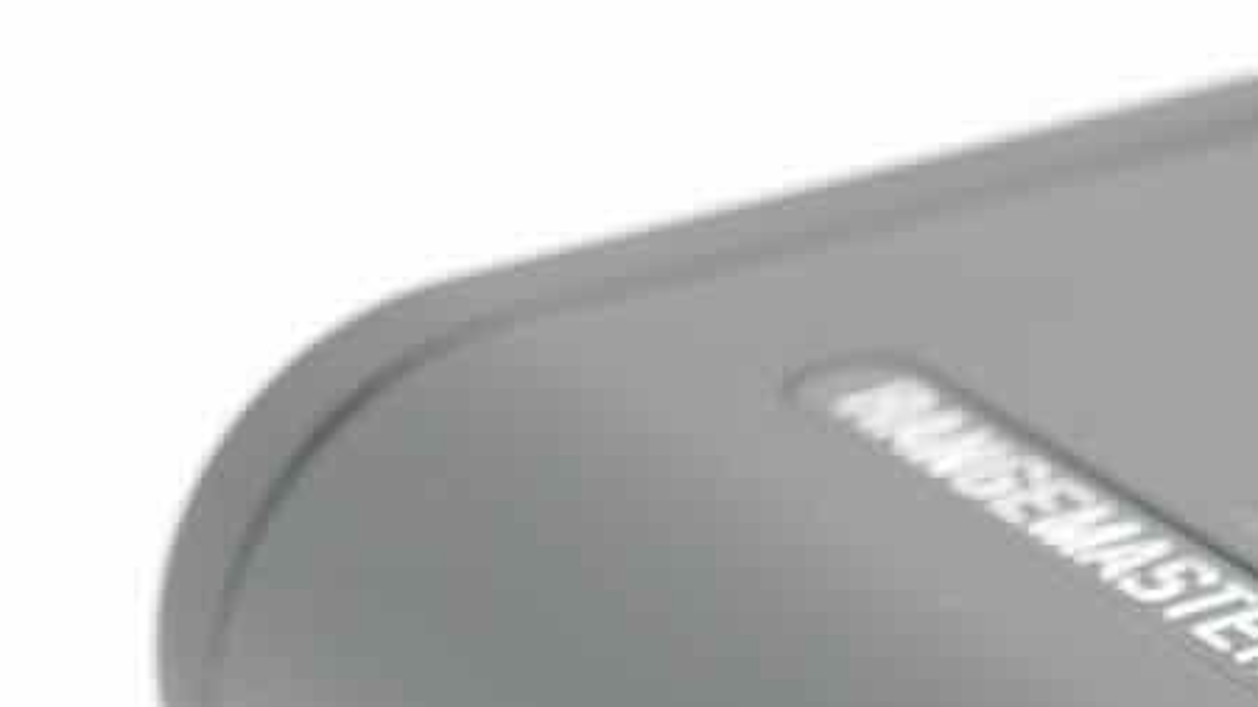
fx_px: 6671
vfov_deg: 6.0
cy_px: 1014
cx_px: 1946
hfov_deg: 10.4
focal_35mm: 200
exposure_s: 1/60
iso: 800
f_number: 9
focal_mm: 43
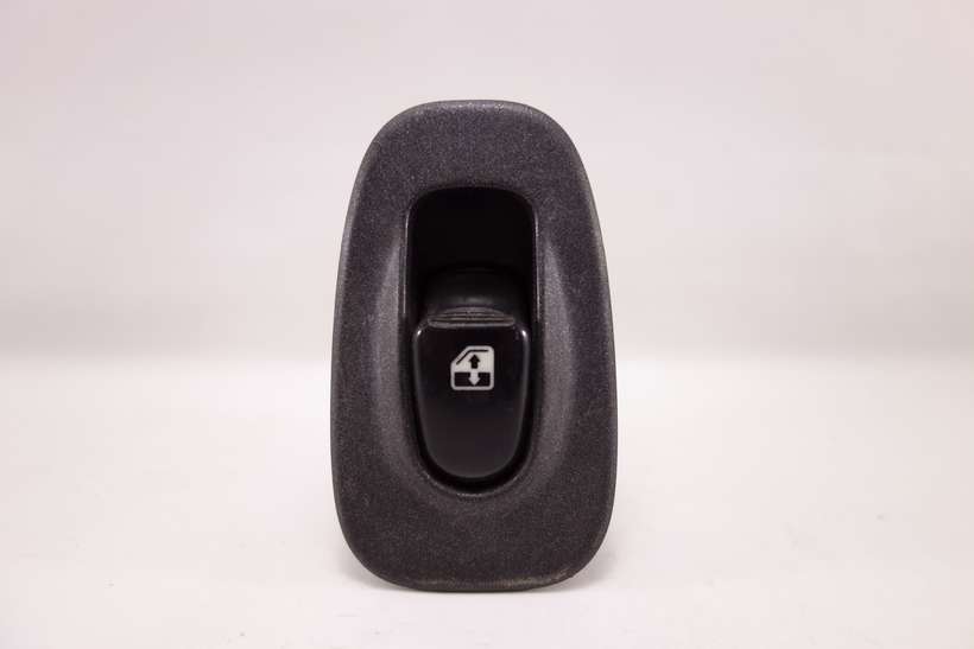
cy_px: 324
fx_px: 758
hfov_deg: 65.5
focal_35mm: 28
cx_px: 487
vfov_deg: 46.4
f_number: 2
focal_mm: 10.4
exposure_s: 1/100
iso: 125
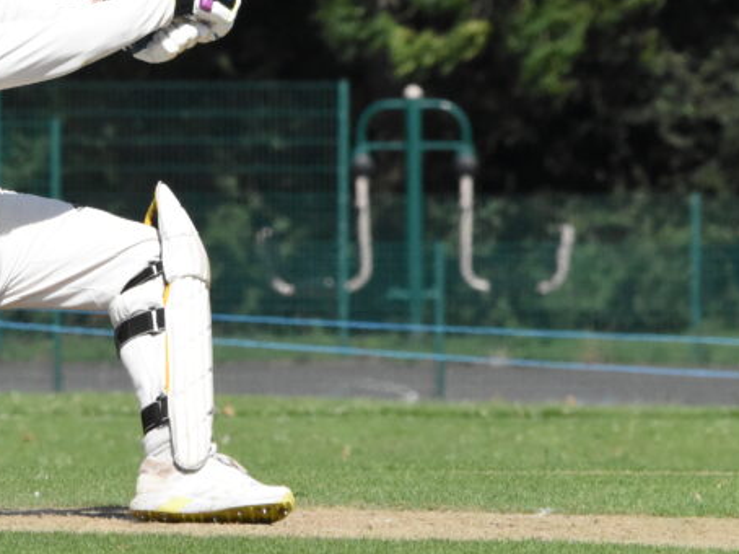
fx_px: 25690
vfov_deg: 1.2
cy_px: 45
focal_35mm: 1204
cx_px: 81
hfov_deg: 1.6
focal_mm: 370
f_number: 14
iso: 3200
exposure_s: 1/4000
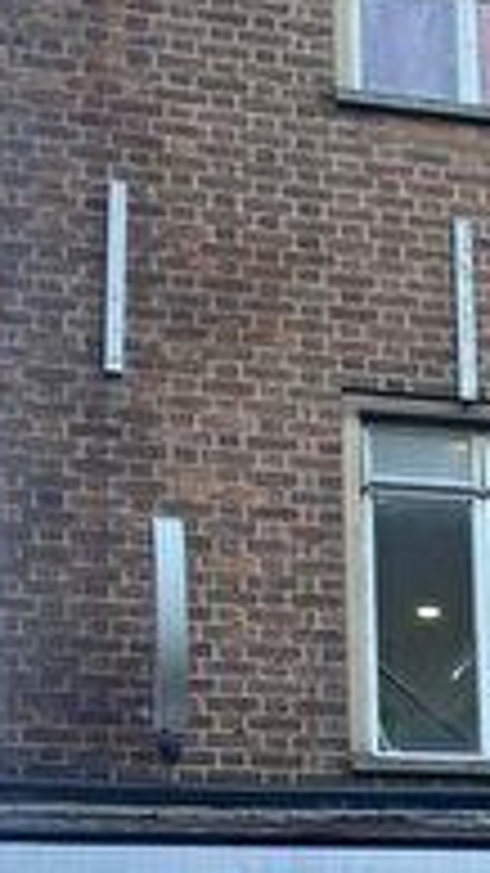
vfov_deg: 20.1
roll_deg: +4.0
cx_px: 1016
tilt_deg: +9.1
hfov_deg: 10.7
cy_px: 947
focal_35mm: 102
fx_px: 2358
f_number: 1.8
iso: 40
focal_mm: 4.25
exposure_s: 1/121
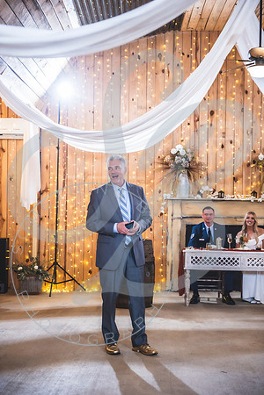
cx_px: 132
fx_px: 660
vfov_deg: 33.4
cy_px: 198
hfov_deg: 22.6
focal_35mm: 60
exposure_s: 1/125
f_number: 2.8
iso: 800
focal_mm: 60
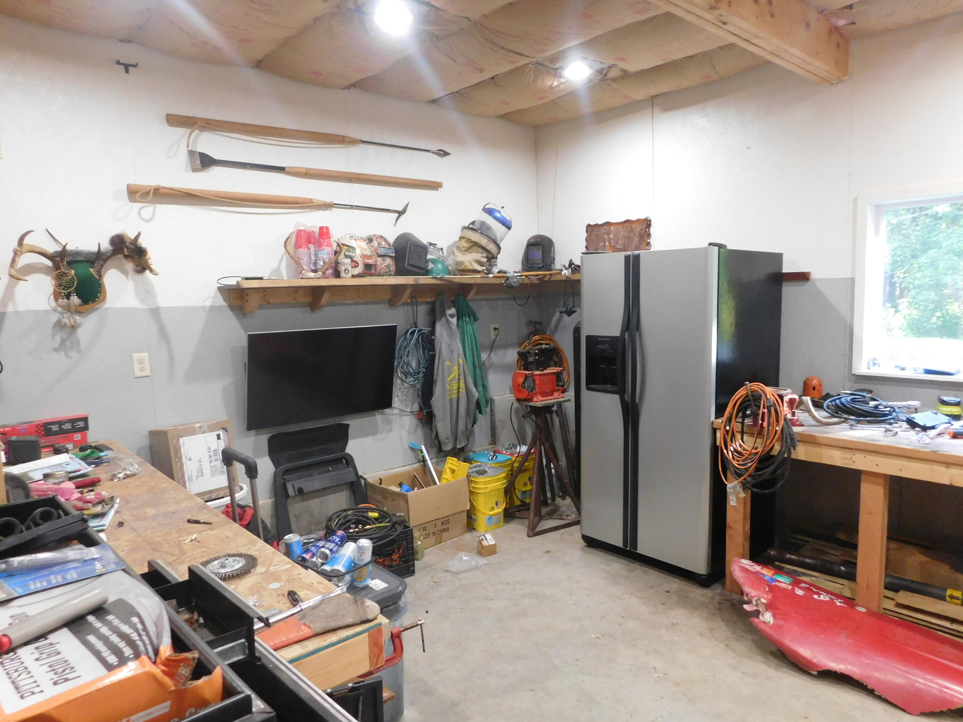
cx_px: 482
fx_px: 640
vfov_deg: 58.9
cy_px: 361
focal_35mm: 23
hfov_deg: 73.9
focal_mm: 4
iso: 400
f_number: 3
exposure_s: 1/13
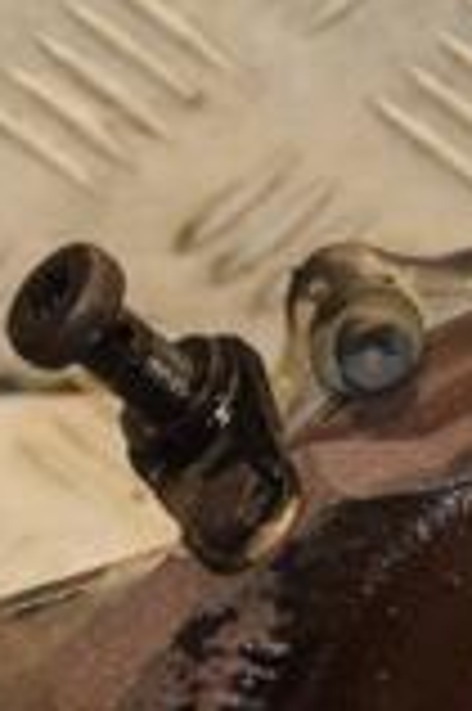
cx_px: 292
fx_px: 6504
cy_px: 896
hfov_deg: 4.2
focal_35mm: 330
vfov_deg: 6.2
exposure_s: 1/125
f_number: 5
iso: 800
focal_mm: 58
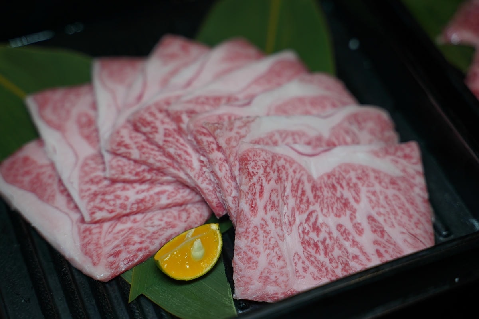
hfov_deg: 27.0
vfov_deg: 18.2
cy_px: 160
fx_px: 998
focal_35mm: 75
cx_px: 240
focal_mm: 75
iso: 160
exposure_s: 1/80
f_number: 4
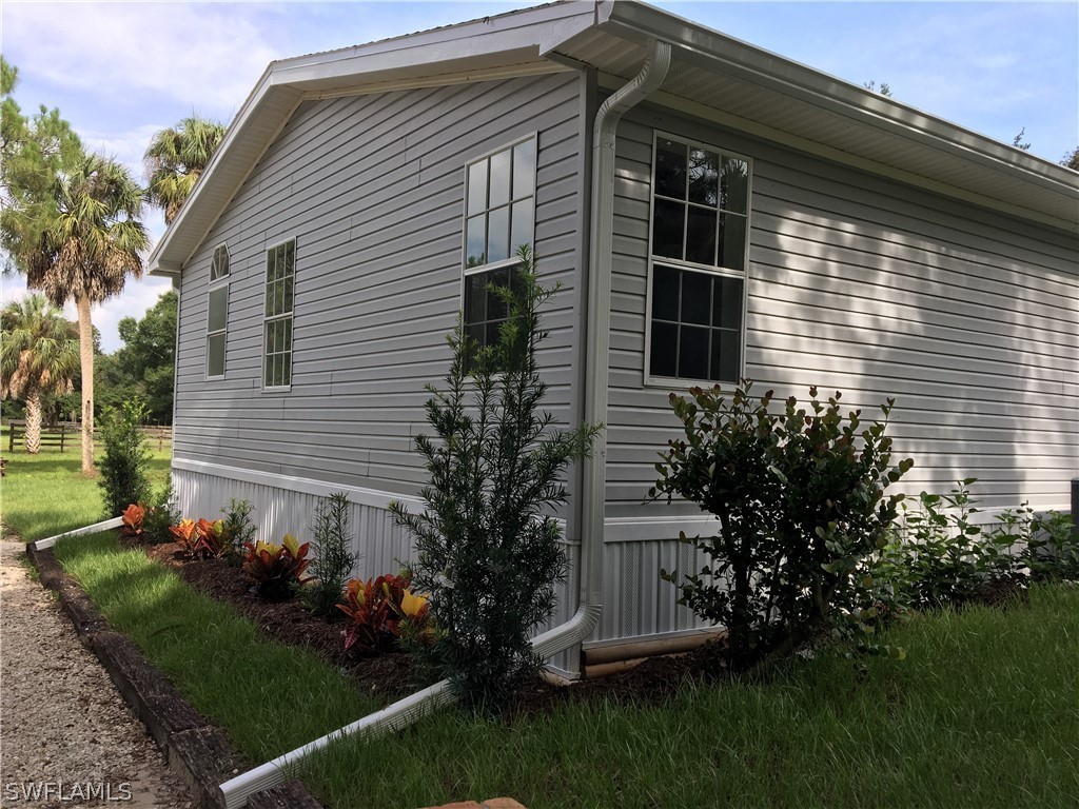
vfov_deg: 48.2
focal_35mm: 29
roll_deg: -1.9
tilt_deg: +1.9
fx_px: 904
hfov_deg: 61.7
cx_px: 540
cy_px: 404
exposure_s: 1/523
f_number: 2.2
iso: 25
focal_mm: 4.15
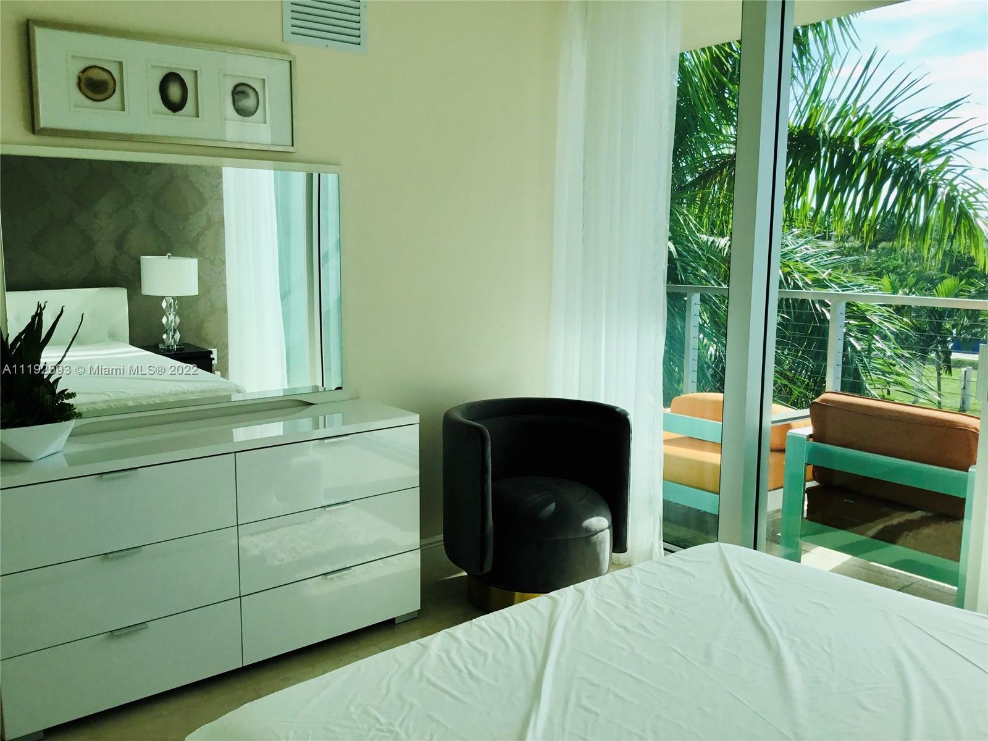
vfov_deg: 45.4
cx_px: 494
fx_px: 885
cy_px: 370
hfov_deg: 58.4
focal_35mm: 31
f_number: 2.4
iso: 25
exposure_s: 1/806
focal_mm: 3.3
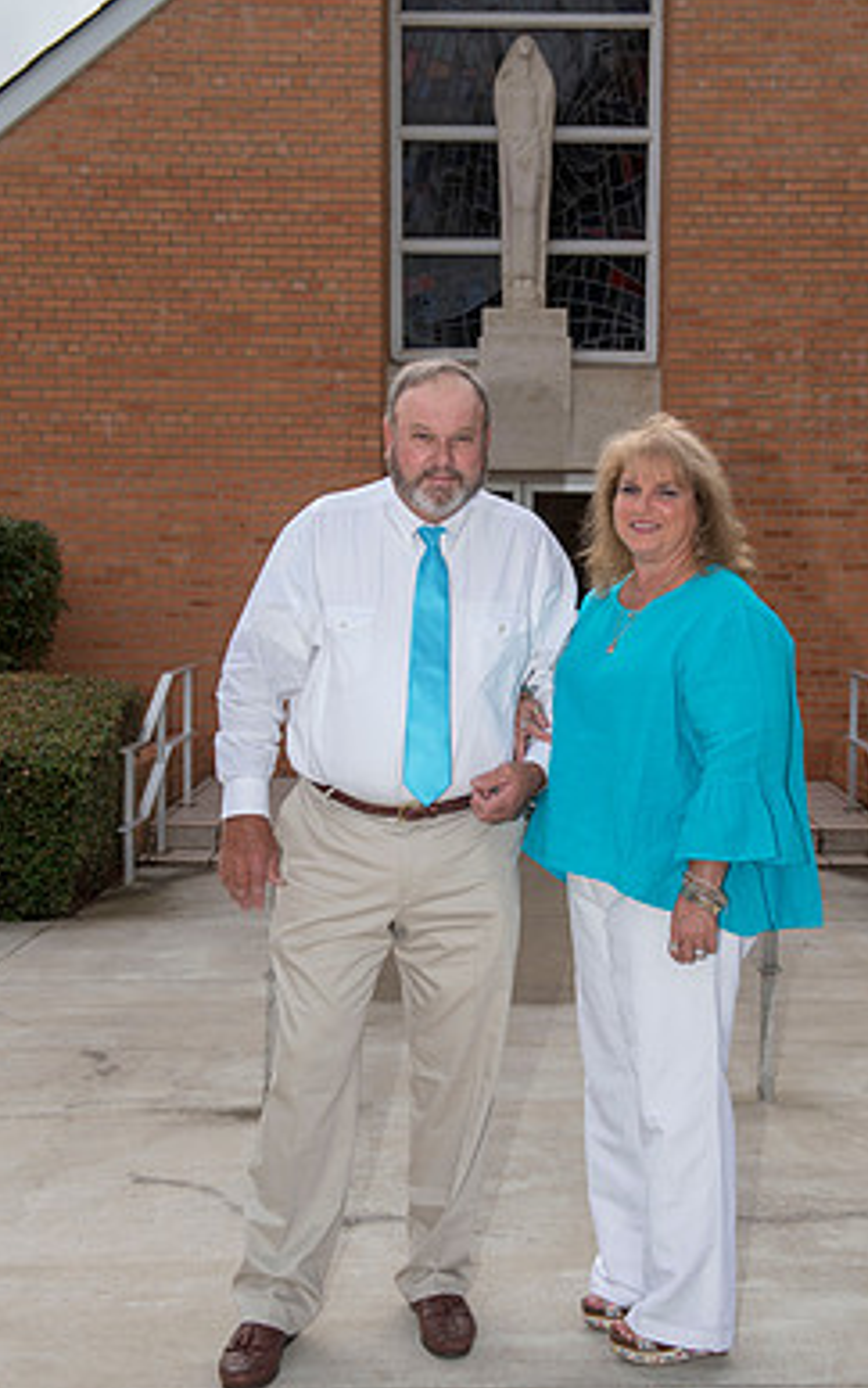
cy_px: 703
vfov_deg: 44.4
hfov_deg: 28.5
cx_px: 520
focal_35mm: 45
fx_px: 1703
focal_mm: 38
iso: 64
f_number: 4.5
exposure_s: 1/250
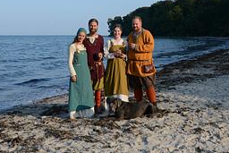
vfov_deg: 26.7
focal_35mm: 50
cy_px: 40
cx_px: 129
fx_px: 318
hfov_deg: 39.5
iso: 1000
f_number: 8
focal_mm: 32
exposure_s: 1/2000
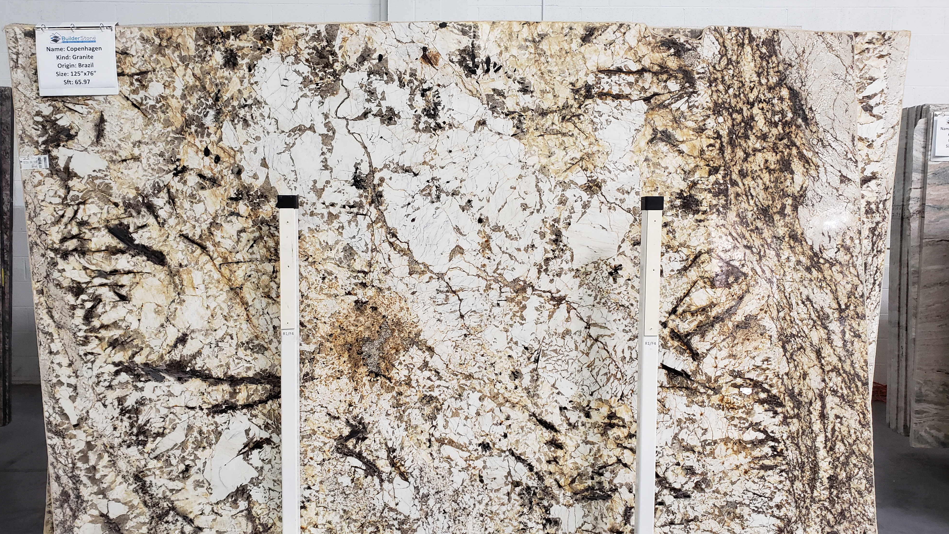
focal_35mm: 29
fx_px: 730
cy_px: 277
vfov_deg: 40.2
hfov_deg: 66.1
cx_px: 465
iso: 320
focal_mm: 4.3
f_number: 2.4
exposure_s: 1/30
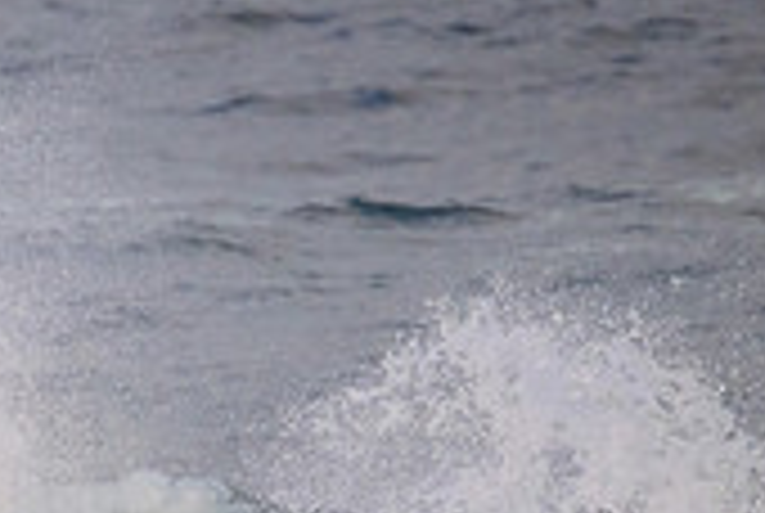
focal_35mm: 2723
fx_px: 57964
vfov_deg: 0.5
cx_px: -387
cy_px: 601
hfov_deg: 0.8
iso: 3200
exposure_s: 1/1250
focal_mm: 800
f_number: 11
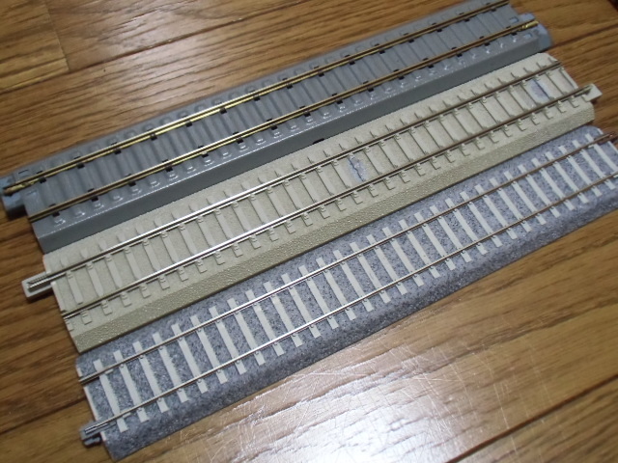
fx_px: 678
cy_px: 232
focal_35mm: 38
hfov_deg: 49.0
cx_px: 309
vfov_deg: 37.7
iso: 800
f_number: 3.9
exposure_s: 1/30
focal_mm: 6.67
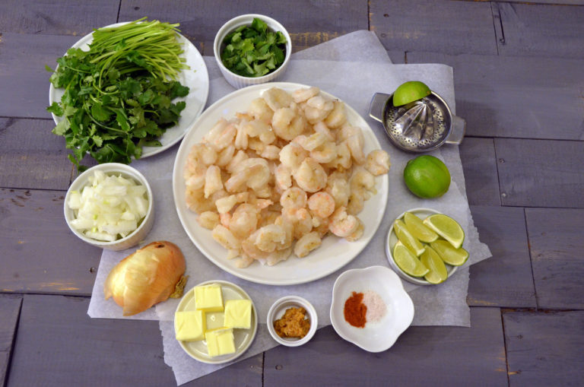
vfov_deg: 39.8
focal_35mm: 33
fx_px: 534
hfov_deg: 57.3
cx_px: 292
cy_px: 194
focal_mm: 22
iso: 2000
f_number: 7.1
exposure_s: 1/30
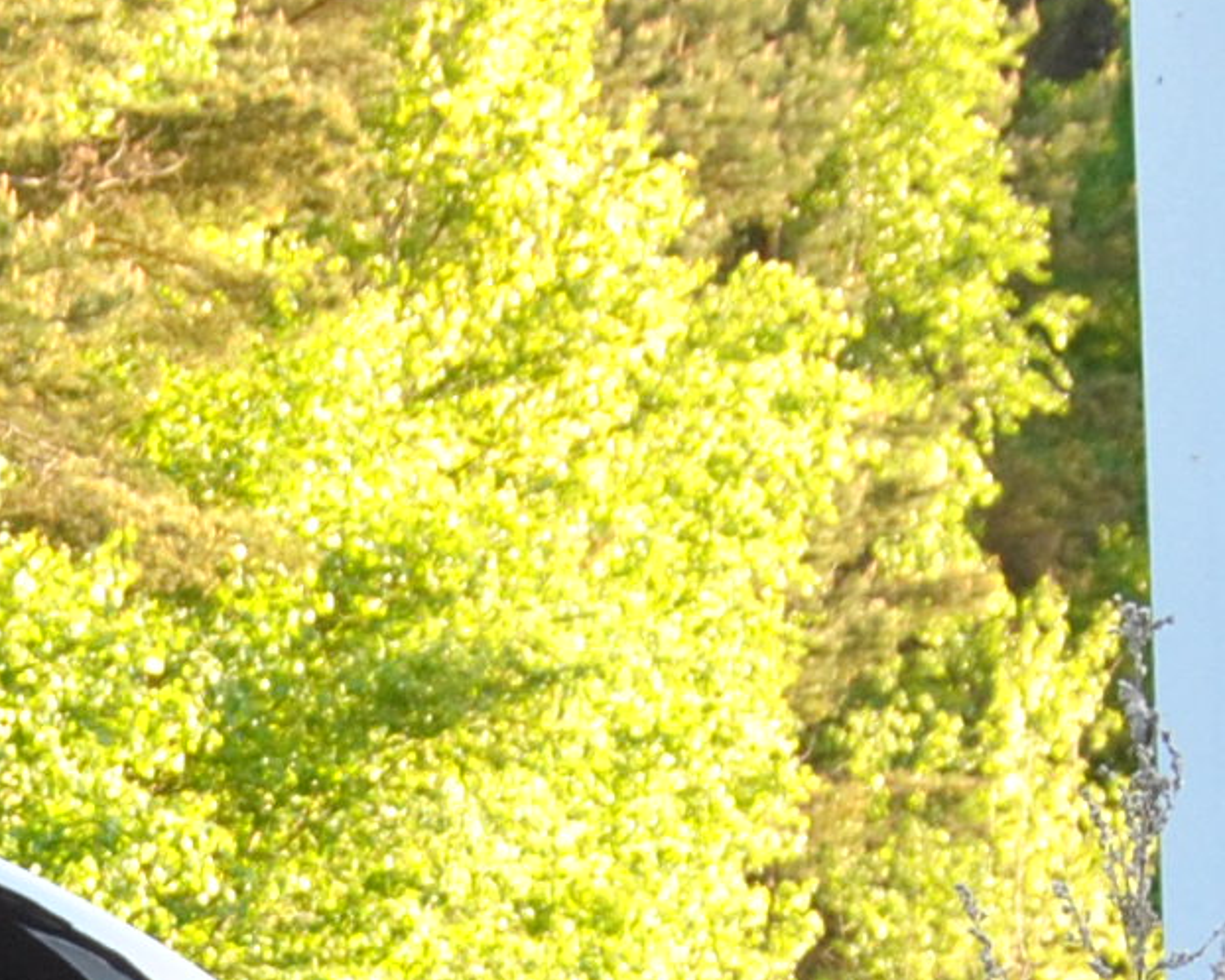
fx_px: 9862
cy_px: 1702
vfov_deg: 5.6
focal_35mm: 272
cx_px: -130
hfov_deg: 7.1
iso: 200
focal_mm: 31
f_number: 6.3
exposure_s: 1/60
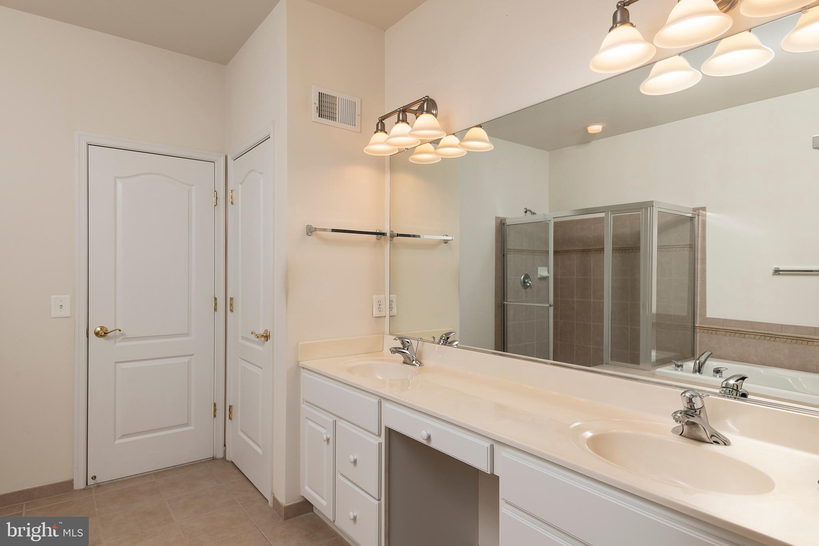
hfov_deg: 84.0
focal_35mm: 20
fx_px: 455
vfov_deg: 61.9
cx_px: 410
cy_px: 273
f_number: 9
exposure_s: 1/125
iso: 320
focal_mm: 20
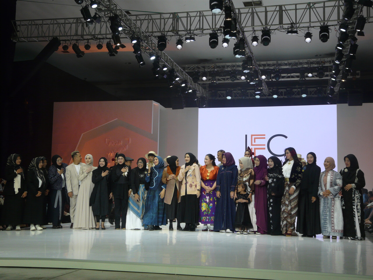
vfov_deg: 30.3
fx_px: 517
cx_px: 186
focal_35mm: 48
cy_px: 140
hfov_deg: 39.7
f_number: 3.2
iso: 100
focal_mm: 7.9
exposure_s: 1/80
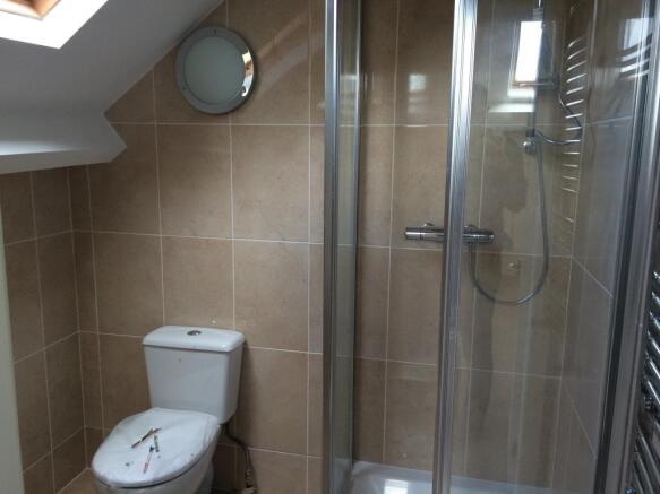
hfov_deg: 60.0
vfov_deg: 46.8
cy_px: 247
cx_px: 330
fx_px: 572
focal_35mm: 30
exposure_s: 1/30
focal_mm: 4.12
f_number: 2.2
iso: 50
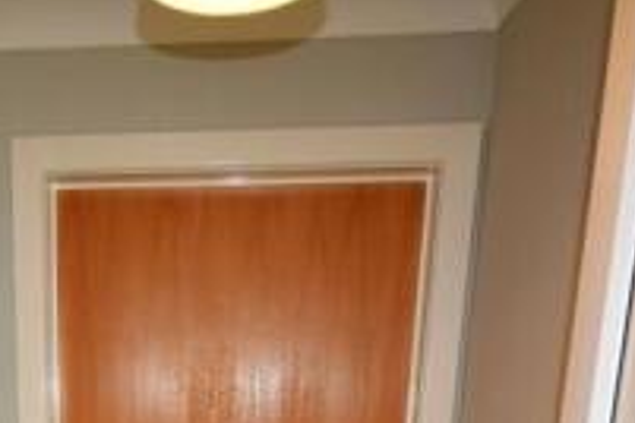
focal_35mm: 49
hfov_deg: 38.7
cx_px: 122
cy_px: 677
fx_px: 864
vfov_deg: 21.7
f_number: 5
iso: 800
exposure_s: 1/100
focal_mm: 10
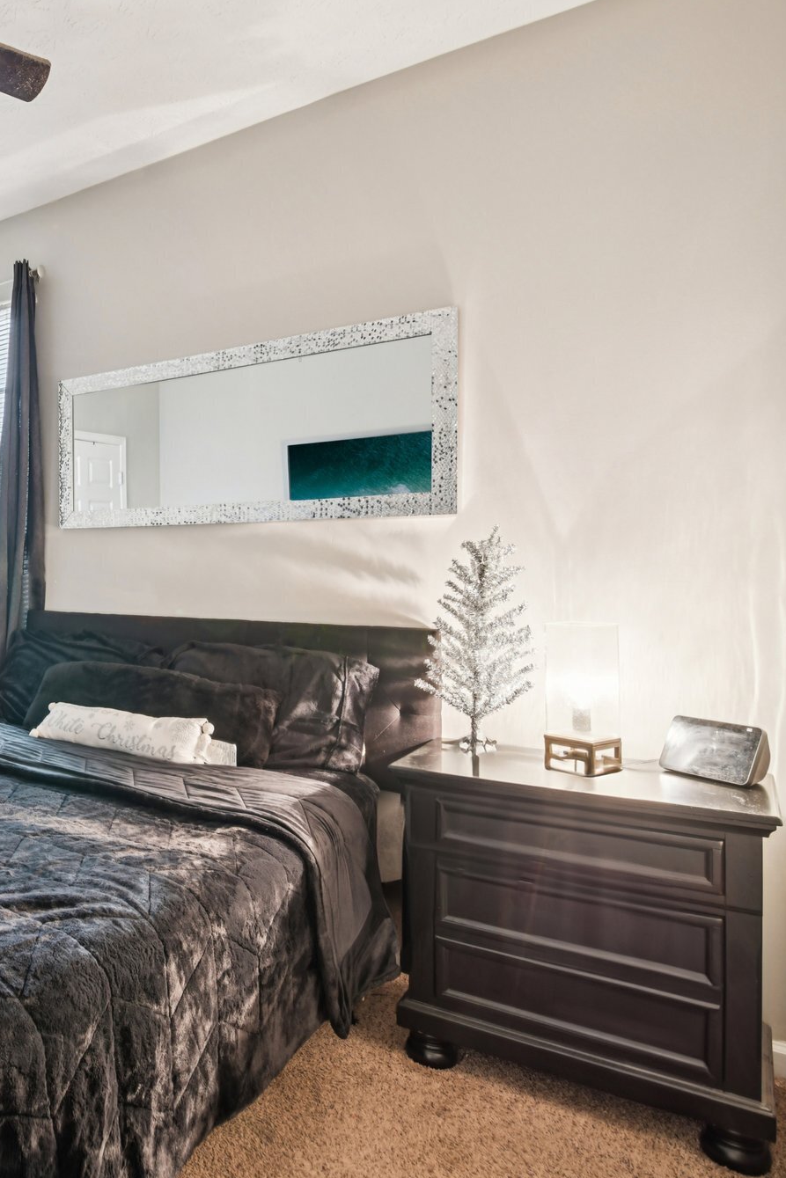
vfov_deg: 69.4
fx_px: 851
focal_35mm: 26
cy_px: 584
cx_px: 0
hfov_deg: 42.7
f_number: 8
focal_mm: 17
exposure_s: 1/1.67
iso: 400
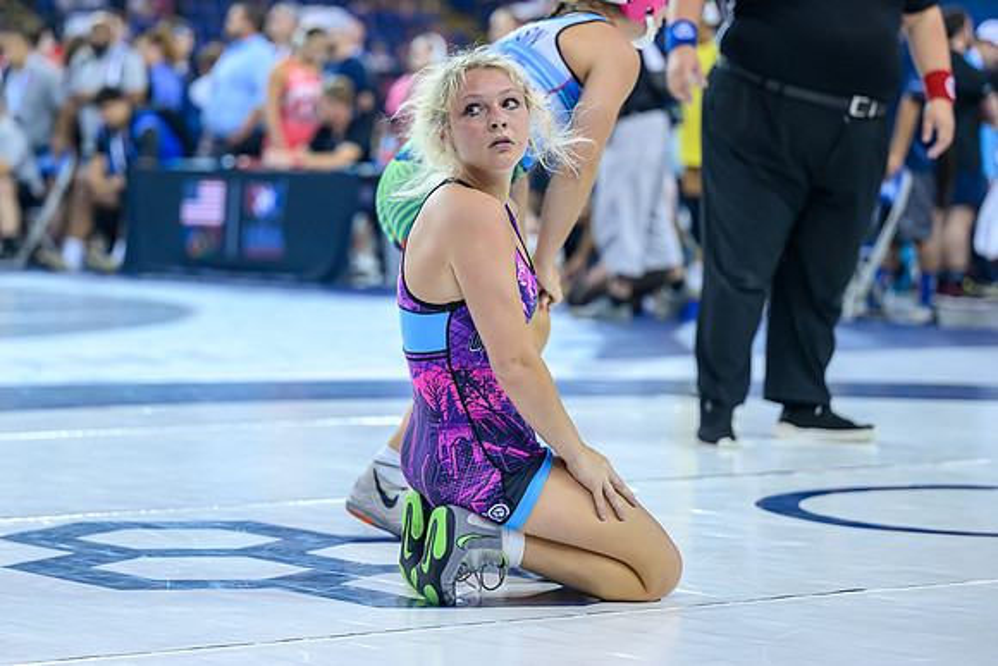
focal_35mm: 128
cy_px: 299
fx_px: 3560
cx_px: 445
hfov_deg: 16.0
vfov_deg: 10.7
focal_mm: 103
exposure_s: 1/800
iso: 2500
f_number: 2.8
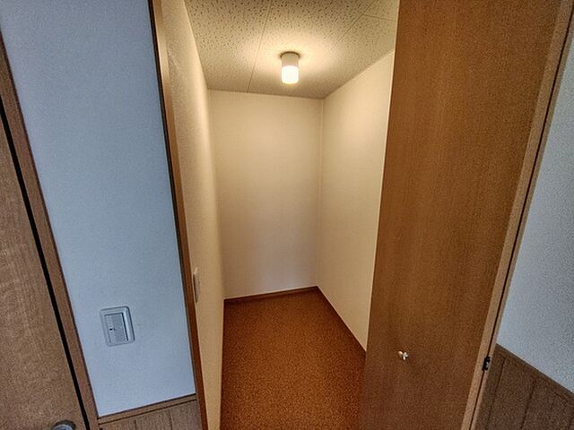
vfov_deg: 89.9
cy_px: 215
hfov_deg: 106.2
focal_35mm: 13
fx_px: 216
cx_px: 287
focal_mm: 2.16
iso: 1860
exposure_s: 1/60
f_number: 2.2
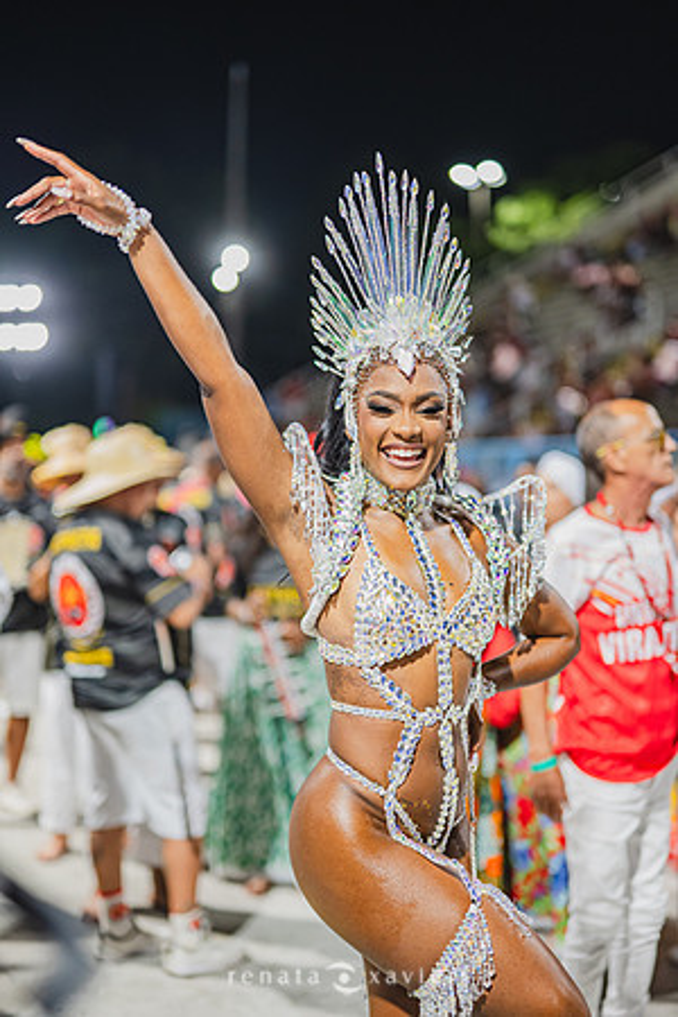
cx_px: 339
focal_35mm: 50
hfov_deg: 27.0
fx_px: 1412
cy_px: 508
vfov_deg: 39.6
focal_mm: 50
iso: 1600
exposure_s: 1/1000
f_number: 1.2
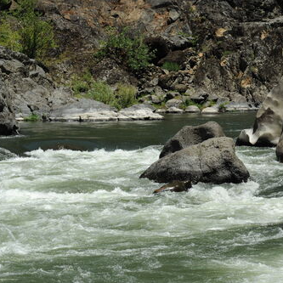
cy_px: 96
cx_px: 287
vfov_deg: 8.6
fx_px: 1887
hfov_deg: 8.5
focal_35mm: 204
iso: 200
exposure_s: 1/1000
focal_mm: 100
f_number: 6.3
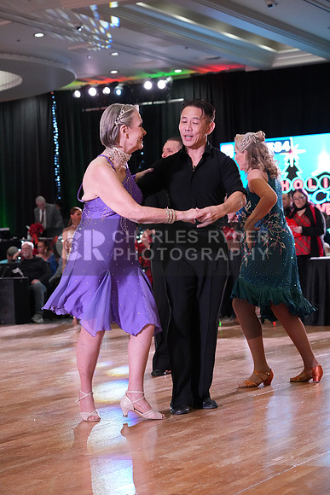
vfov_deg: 23.6
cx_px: 165
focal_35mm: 86
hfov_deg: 15.9
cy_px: 248
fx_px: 1182
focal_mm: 86
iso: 5000
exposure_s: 1/320
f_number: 5
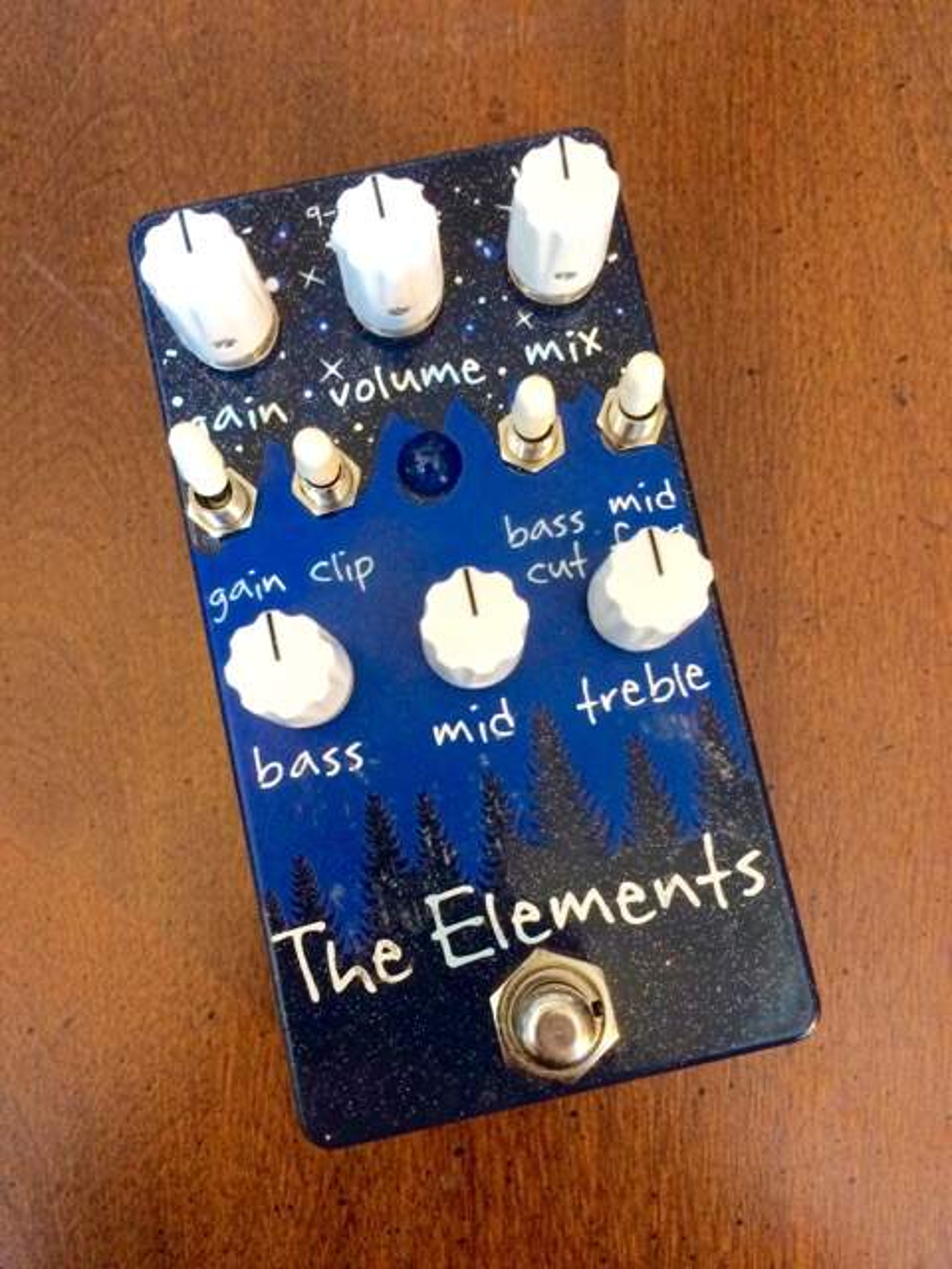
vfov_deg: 61.7
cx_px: 476
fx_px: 1063
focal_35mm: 29
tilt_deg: -83.4
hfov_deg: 48.2
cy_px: 634
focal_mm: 4.15
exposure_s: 1/20
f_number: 2.2
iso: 320
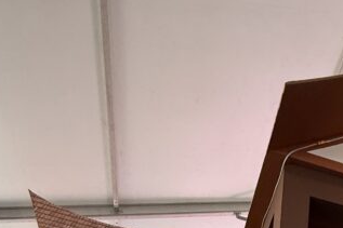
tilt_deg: +5.2
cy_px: 551
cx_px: 245
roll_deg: -5.4
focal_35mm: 47
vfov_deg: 15.1
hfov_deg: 41.1
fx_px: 448
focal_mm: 2.22
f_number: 2.2
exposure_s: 1/99
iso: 320
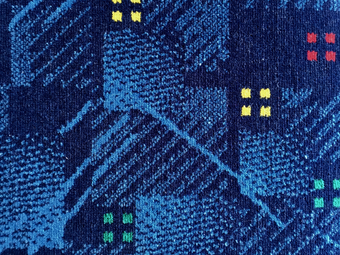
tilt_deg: -4.9
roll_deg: -2.9
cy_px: 128
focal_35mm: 29
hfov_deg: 61.7
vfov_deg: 48.2
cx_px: 170
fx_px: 285
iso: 125
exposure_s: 1/33
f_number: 2.2
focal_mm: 4.15
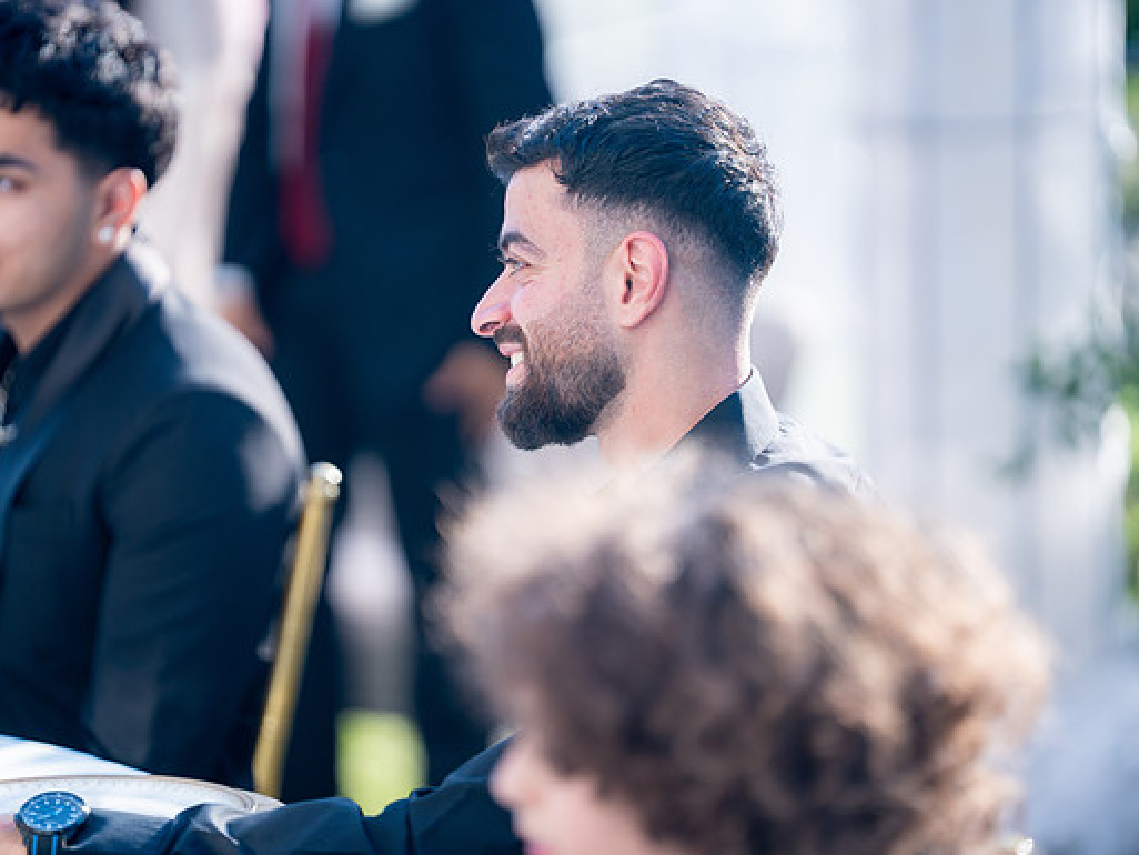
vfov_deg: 9.1
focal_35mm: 163
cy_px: 428
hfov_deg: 12.1
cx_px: 528
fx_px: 5365
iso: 320
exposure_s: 1/2500
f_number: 2
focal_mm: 150
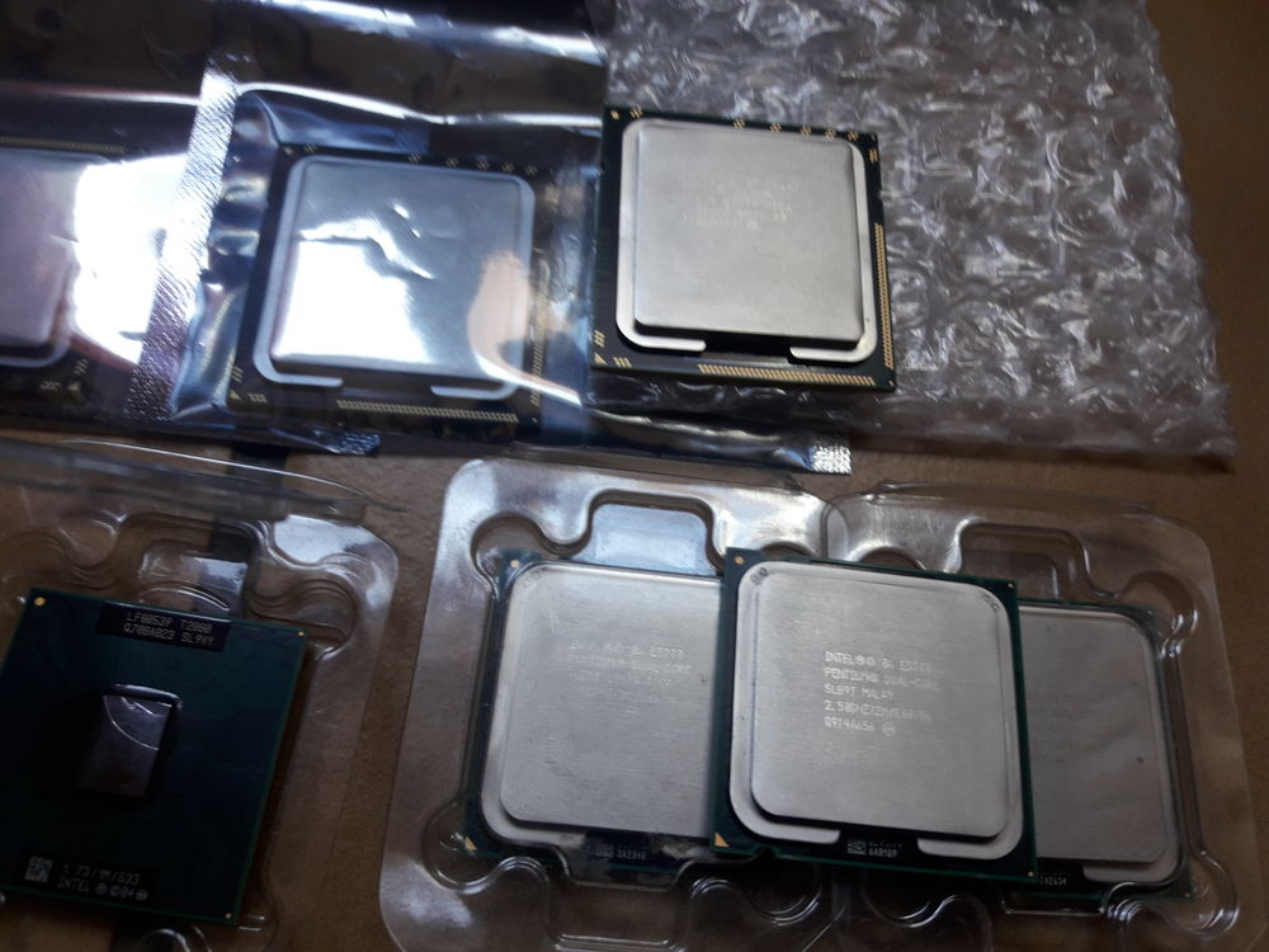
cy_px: 476
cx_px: 634
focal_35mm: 28
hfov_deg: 63.4
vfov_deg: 49.7
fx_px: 1026
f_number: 1.9
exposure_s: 1/33
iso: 50
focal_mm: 3.7
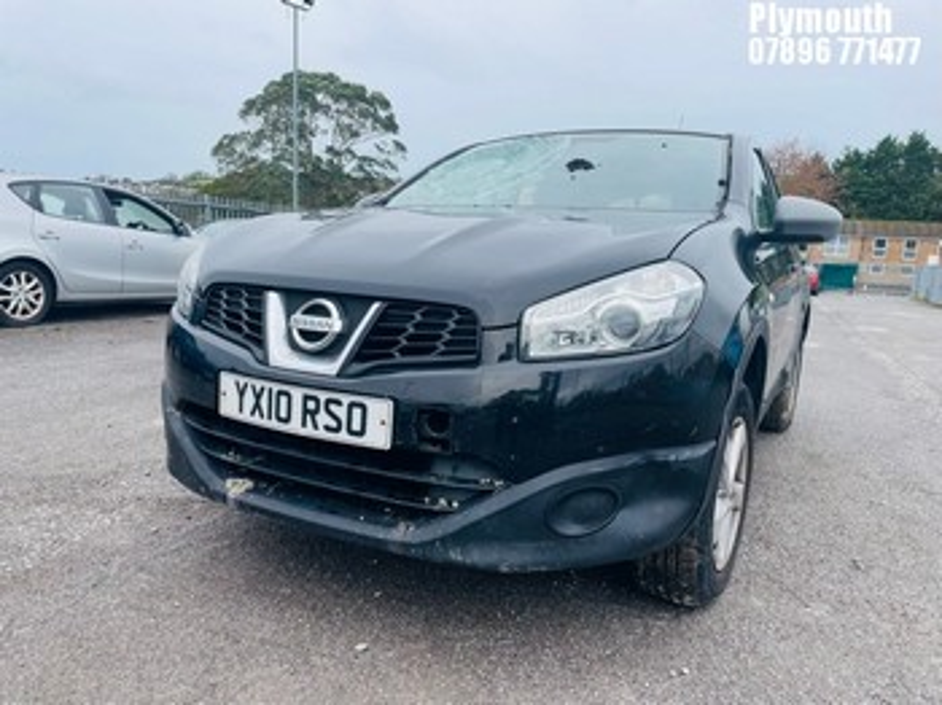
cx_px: 471
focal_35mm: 26
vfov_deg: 53.0
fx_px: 707
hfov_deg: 67.3
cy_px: 352
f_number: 1.6
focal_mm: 4.2
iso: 32
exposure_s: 1/888
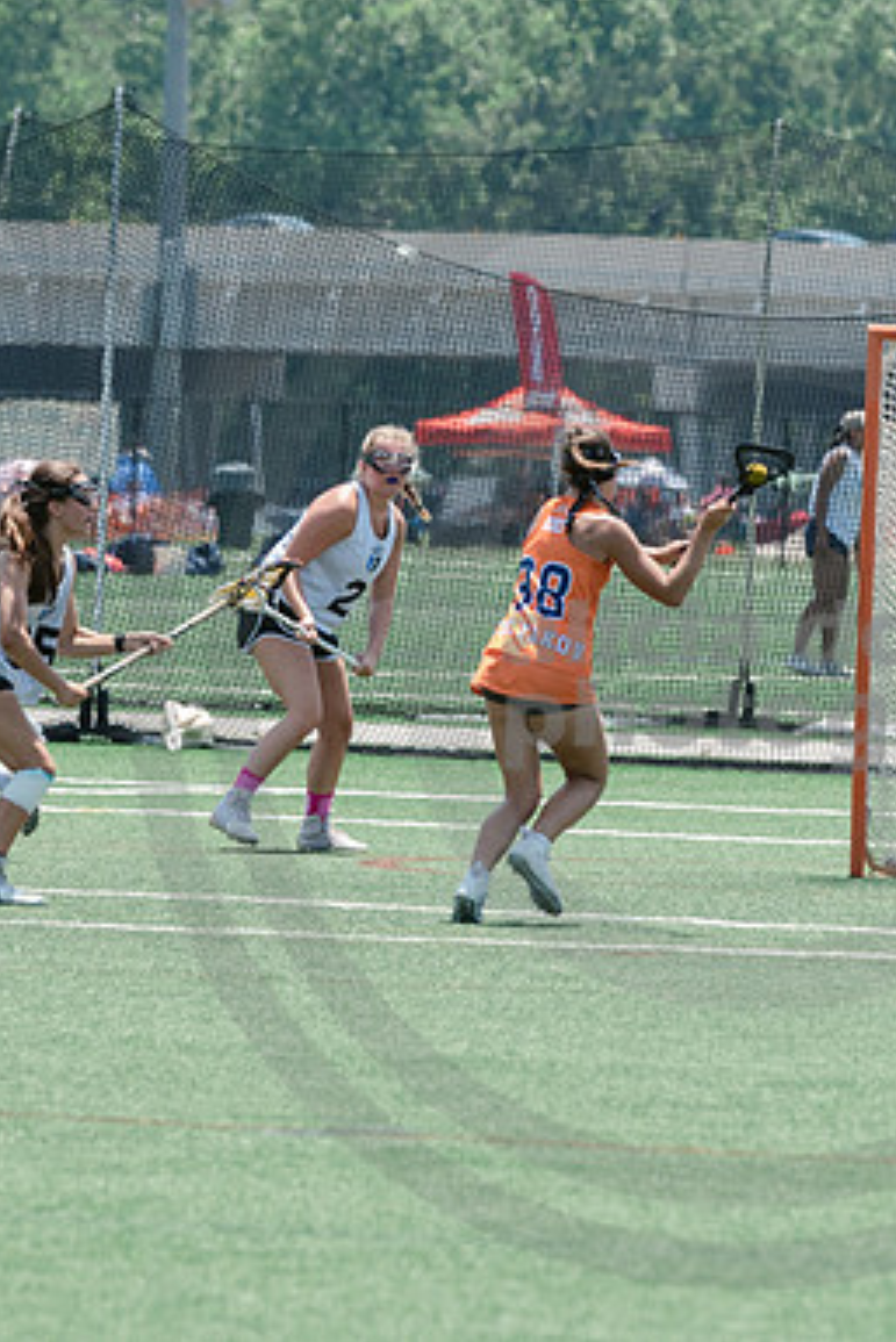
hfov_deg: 2.6
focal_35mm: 526
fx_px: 19618
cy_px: 624
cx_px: 511
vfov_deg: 3.9
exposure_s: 1/1600
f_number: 5
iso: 400
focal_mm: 200
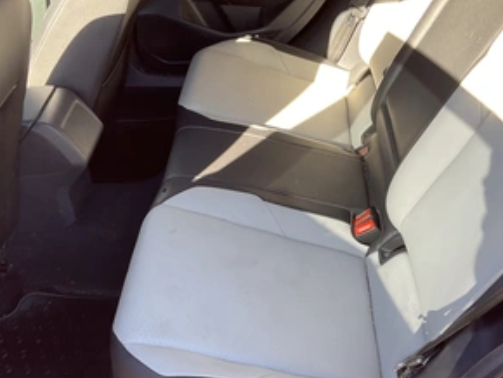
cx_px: 241
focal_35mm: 40
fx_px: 582
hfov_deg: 46.8
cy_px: 231
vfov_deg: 35.9
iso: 40
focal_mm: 3
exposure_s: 1/122
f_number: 1.8
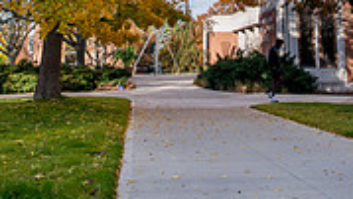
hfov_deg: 34.8
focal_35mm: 60
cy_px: -110
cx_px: 208
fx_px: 562
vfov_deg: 17.7
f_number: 5.6
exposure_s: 1/320
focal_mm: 17
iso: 100
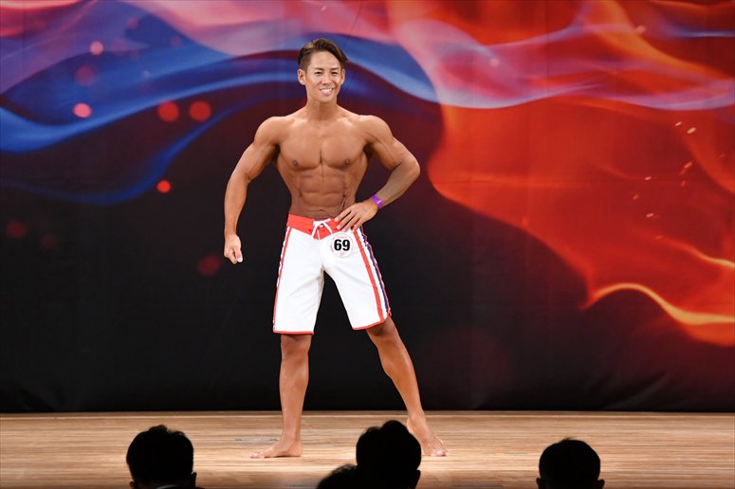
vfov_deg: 5.7
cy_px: 244
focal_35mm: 240
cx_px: 368
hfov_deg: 8.6
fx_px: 4898
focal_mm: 160
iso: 3200
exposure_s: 1/400
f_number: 5.6
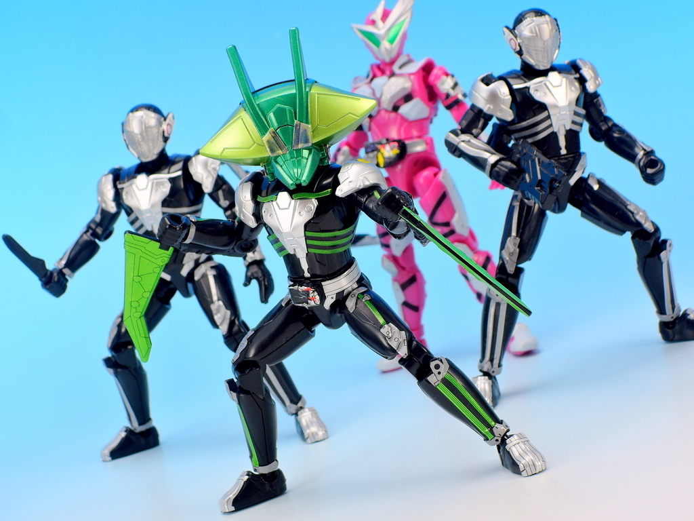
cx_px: 347
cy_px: 260
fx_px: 2105
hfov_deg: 18.7
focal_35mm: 105
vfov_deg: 14.1
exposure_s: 1/3
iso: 80
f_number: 7.3
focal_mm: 22.4
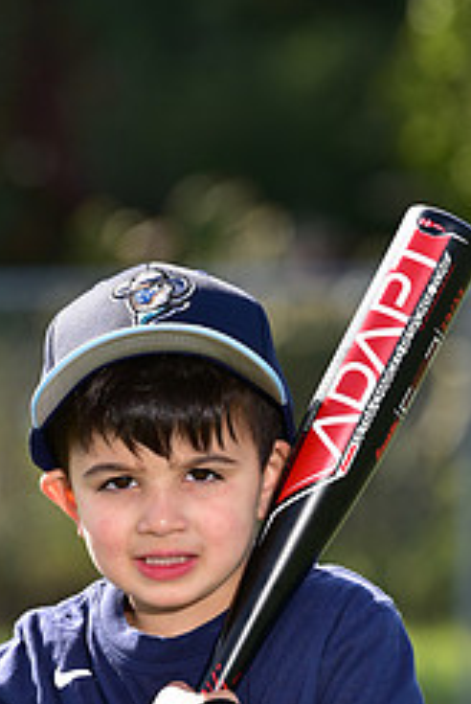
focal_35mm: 473
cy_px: 825
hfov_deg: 2.9
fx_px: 9256
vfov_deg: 4.3
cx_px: 165
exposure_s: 1/200
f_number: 5.6
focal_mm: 200
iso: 80
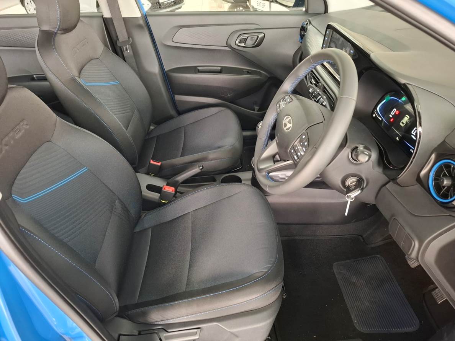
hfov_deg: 73.9
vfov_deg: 58.9
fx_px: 302
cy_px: 170
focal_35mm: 23
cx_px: 228
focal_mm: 5.54
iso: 640
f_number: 1.8
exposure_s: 1/25
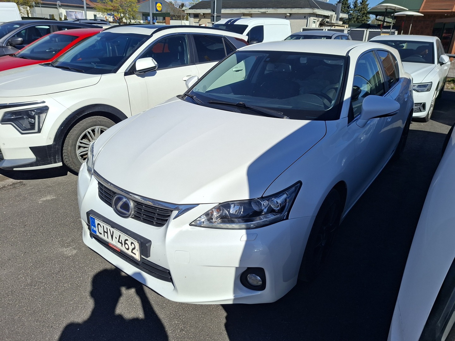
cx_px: 228
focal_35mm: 23
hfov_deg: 73.9
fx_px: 302
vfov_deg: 58.9
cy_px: 170
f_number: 1.8
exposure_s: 1/3472
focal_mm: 5.54
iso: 50
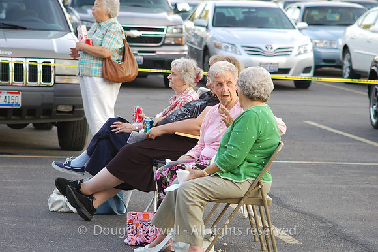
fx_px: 1889
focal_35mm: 180
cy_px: 126
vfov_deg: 7.6
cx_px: 189
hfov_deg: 11.4
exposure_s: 1/40
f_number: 4.5
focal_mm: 120
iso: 200
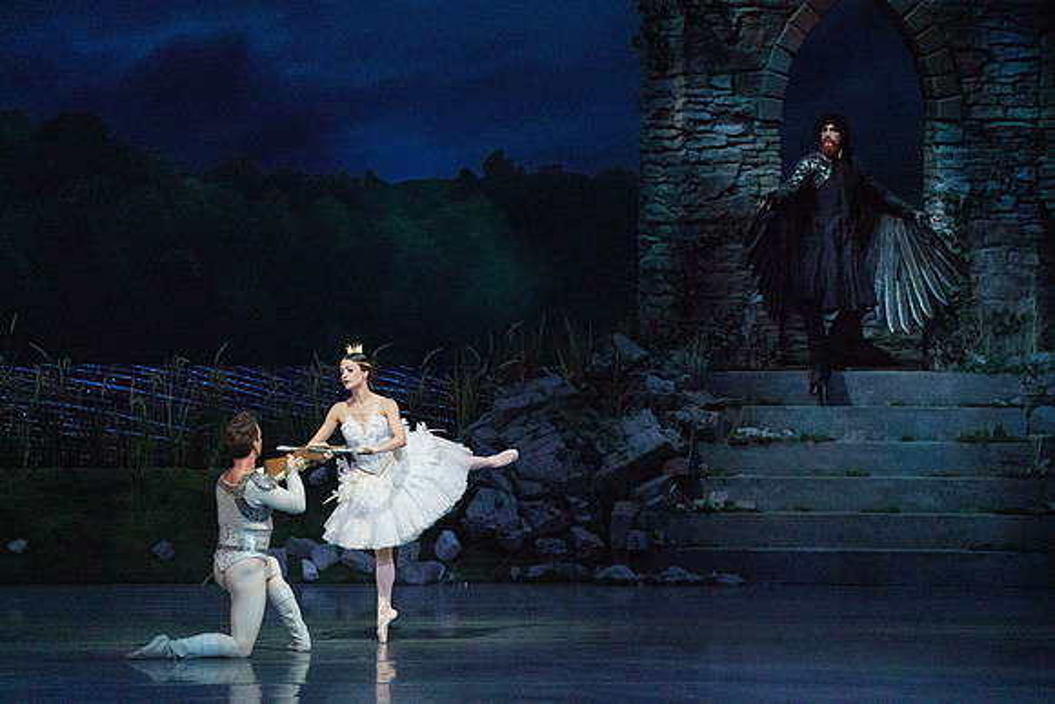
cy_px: 352
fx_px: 7152
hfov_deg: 8.4
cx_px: 528
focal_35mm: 244
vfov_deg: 5.6
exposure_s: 1/320
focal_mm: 244
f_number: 5.6
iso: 8000
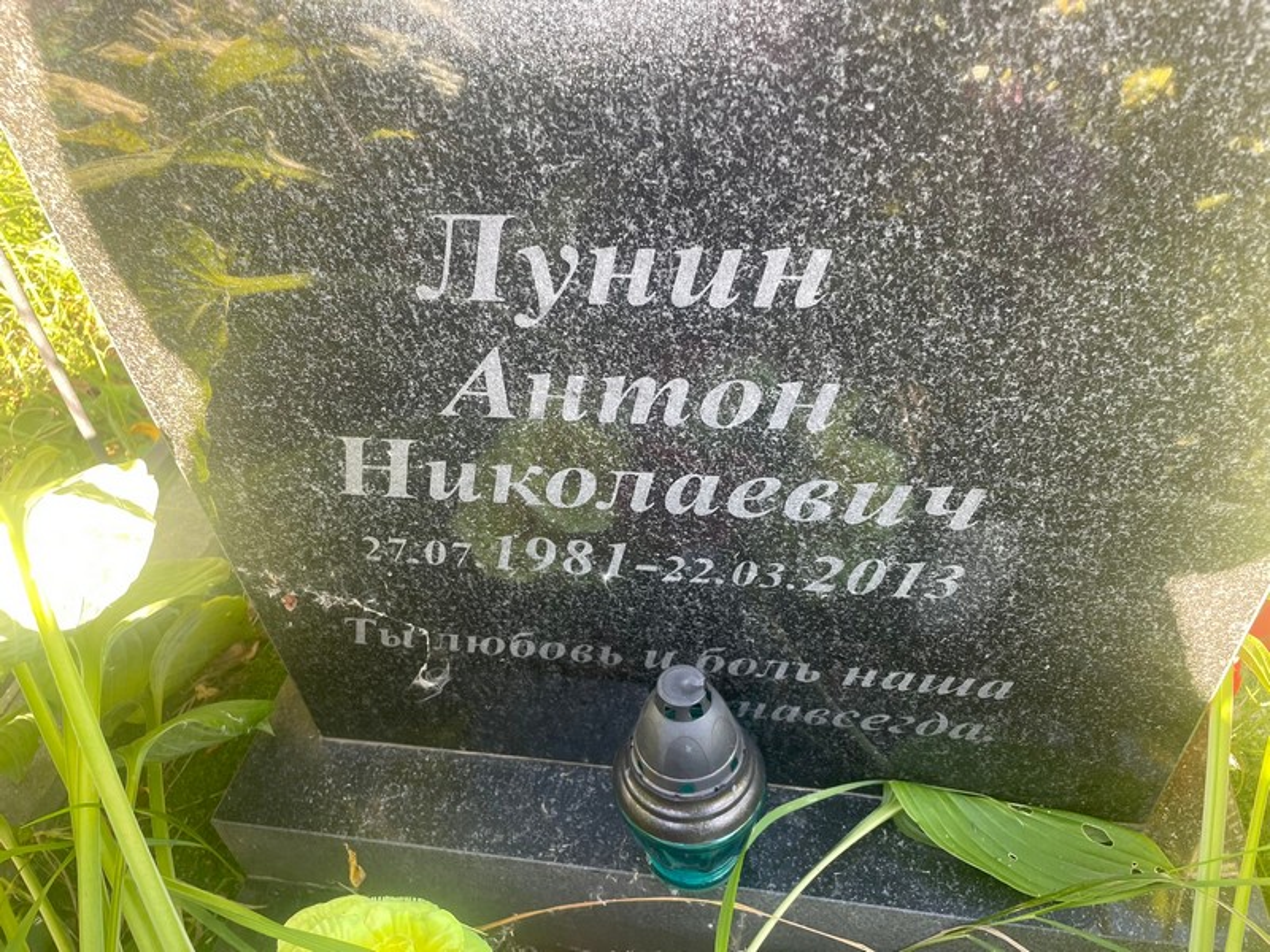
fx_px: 954
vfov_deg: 53.1
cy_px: 476
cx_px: 635
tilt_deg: -42.3
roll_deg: +3.6
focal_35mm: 26
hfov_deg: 67.3
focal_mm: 4.2
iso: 64
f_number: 1.6
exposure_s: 1/121
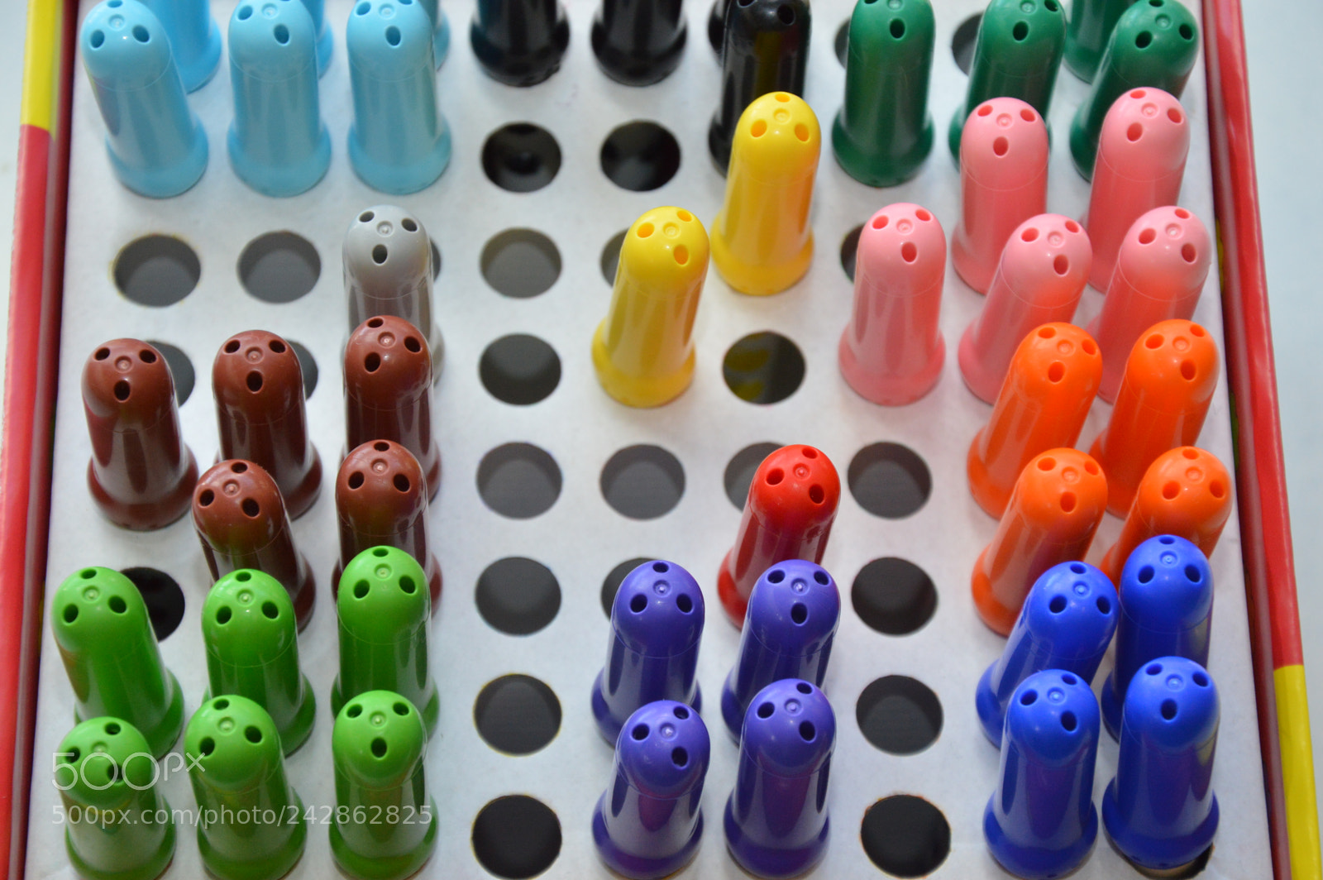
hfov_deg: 18.2
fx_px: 4131
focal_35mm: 112
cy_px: 440
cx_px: 662
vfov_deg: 12.2
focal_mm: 75
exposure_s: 1/125
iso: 900
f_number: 5.6
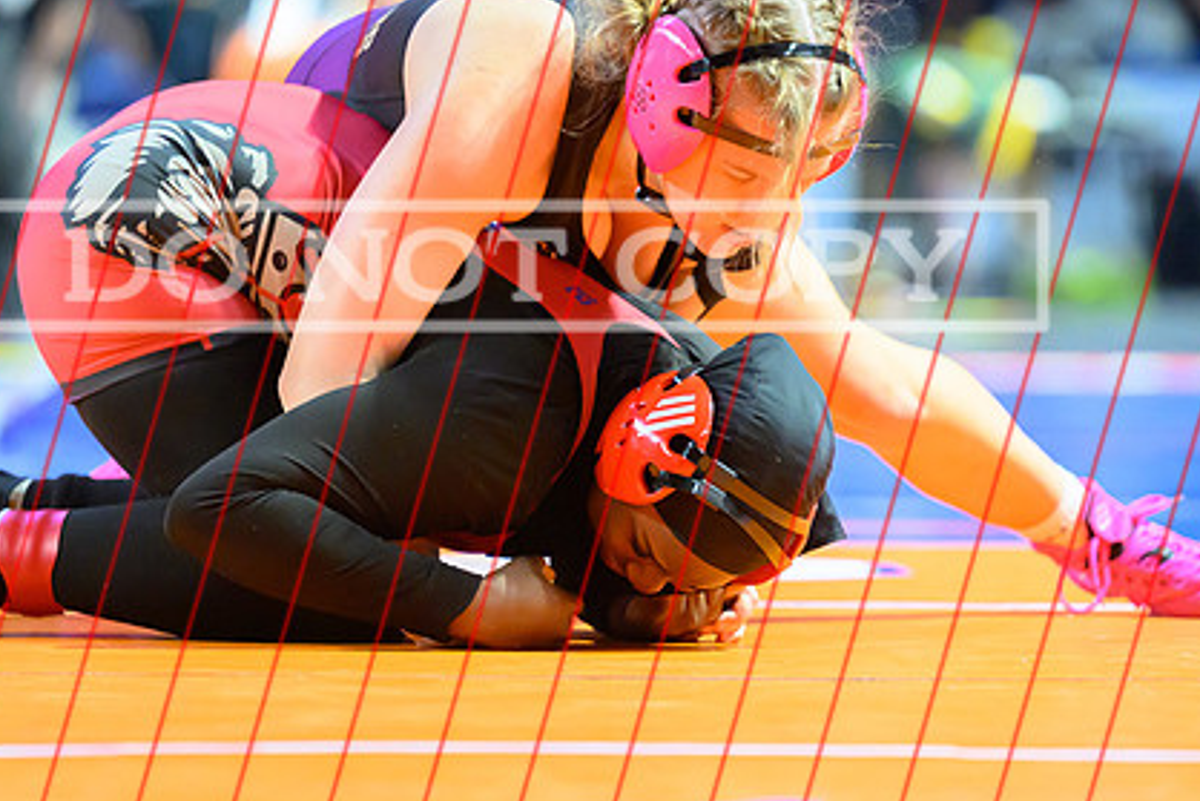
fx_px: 11170
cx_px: 634
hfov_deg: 6.1
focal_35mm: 335
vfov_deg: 4.1
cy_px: 374
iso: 6400
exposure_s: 1/640
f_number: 2.8
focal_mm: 180
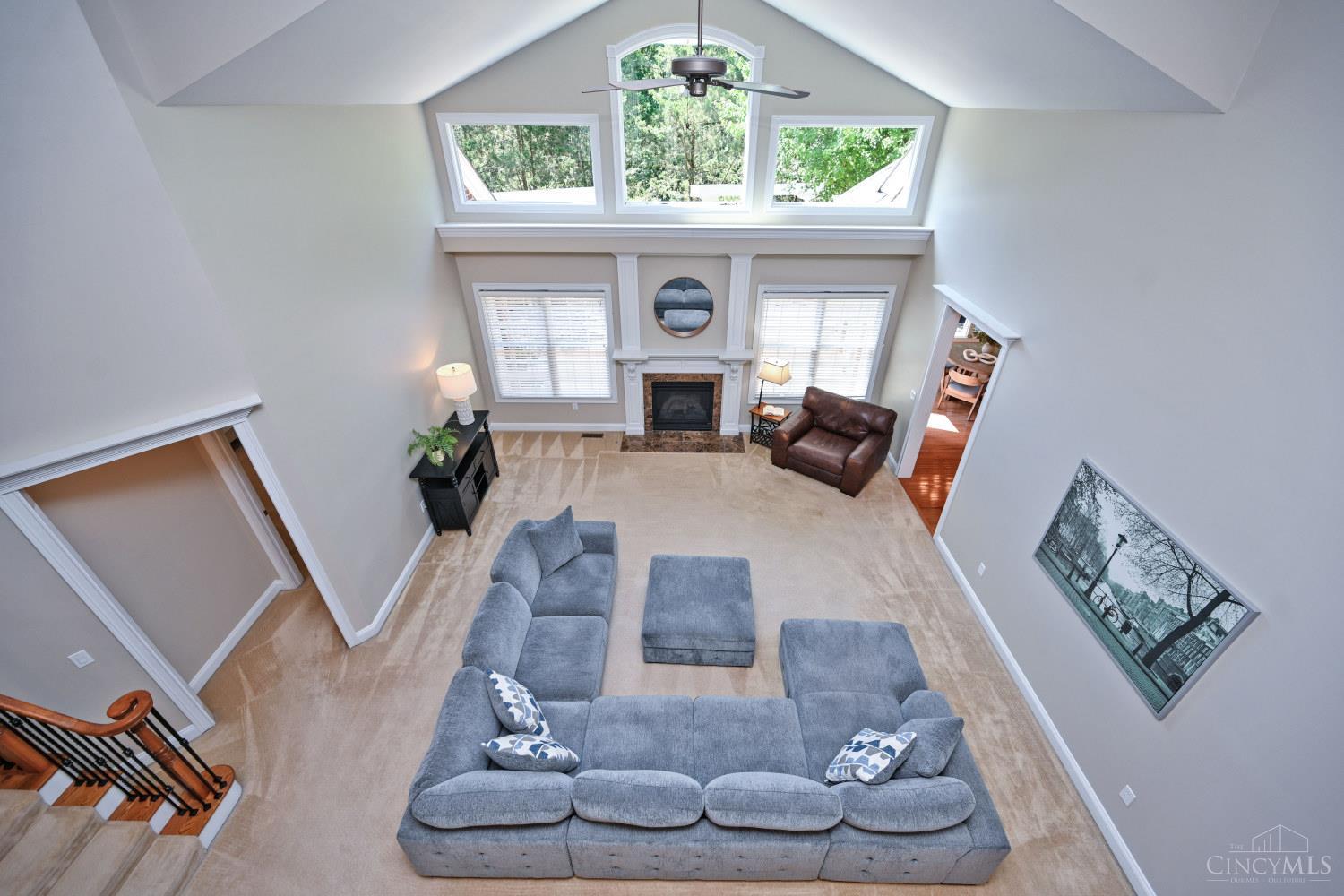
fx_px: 523
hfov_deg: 104.3
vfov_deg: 81.2
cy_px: 448
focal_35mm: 14
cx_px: 672
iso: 200
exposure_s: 1/80
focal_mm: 14
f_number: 4.5
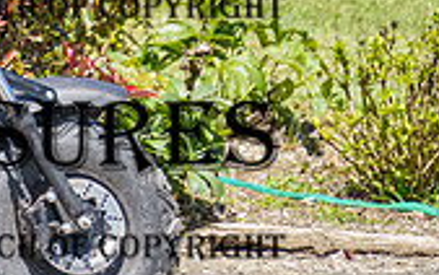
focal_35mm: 704
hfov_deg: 3.0
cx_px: -160
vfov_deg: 1.9
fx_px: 8431
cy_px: -9
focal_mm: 181
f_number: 5.6
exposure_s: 1/8000
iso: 12800
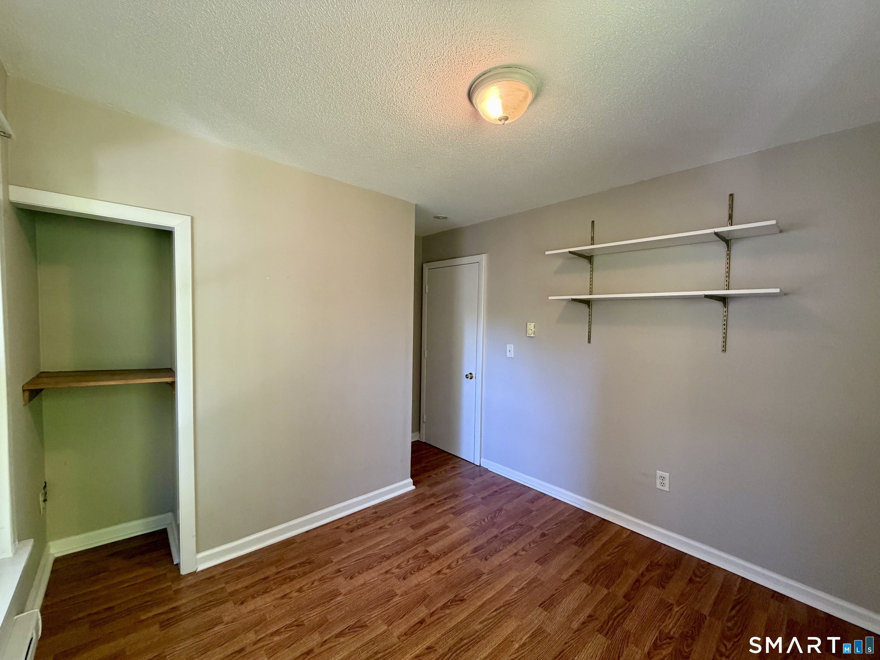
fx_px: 356
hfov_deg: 102.1
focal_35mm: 14
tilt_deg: -1.4
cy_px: 330
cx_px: 440
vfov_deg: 85.7
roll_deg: -0.6
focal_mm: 2.22
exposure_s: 1/60
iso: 250
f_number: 2.2
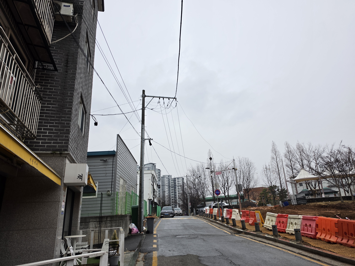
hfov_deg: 73.9
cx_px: 178
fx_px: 236
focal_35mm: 23
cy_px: 133
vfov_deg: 58.9
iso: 64
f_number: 1.4
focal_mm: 6.5
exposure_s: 1/2054
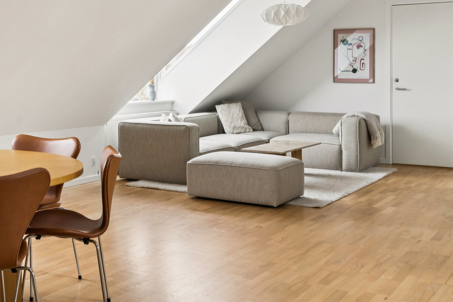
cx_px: 73
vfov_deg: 25.2
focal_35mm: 53
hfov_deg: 35.9
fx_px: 667
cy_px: 74
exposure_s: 1/3.33
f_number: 11
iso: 160
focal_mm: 24
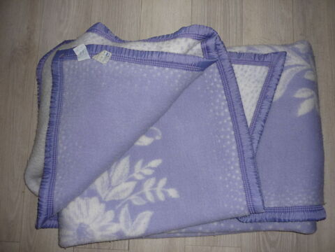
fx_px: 319
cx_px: 168
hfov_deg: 55.4
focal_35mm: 33
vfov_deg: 42.9
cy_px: 126
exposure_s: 1/30
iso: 100
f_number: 2.8
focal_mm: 5.5
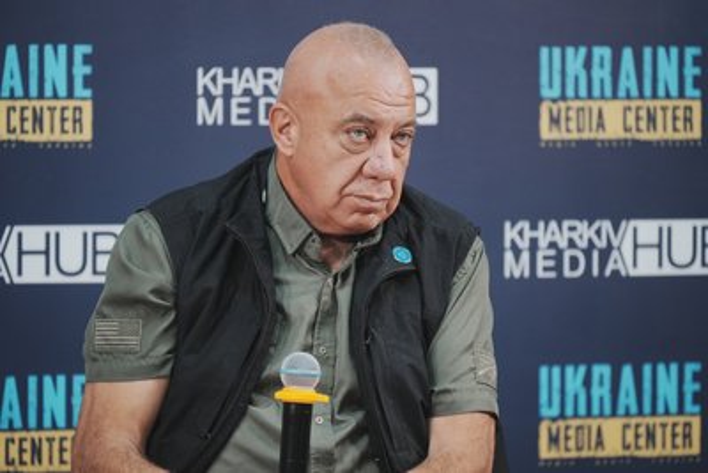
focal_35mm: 300
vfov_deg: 4.6
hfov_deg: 6.9
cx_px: 354
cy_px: 236
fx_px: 5902
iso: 1600
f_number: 5.6
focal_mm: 300
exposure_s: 1/100
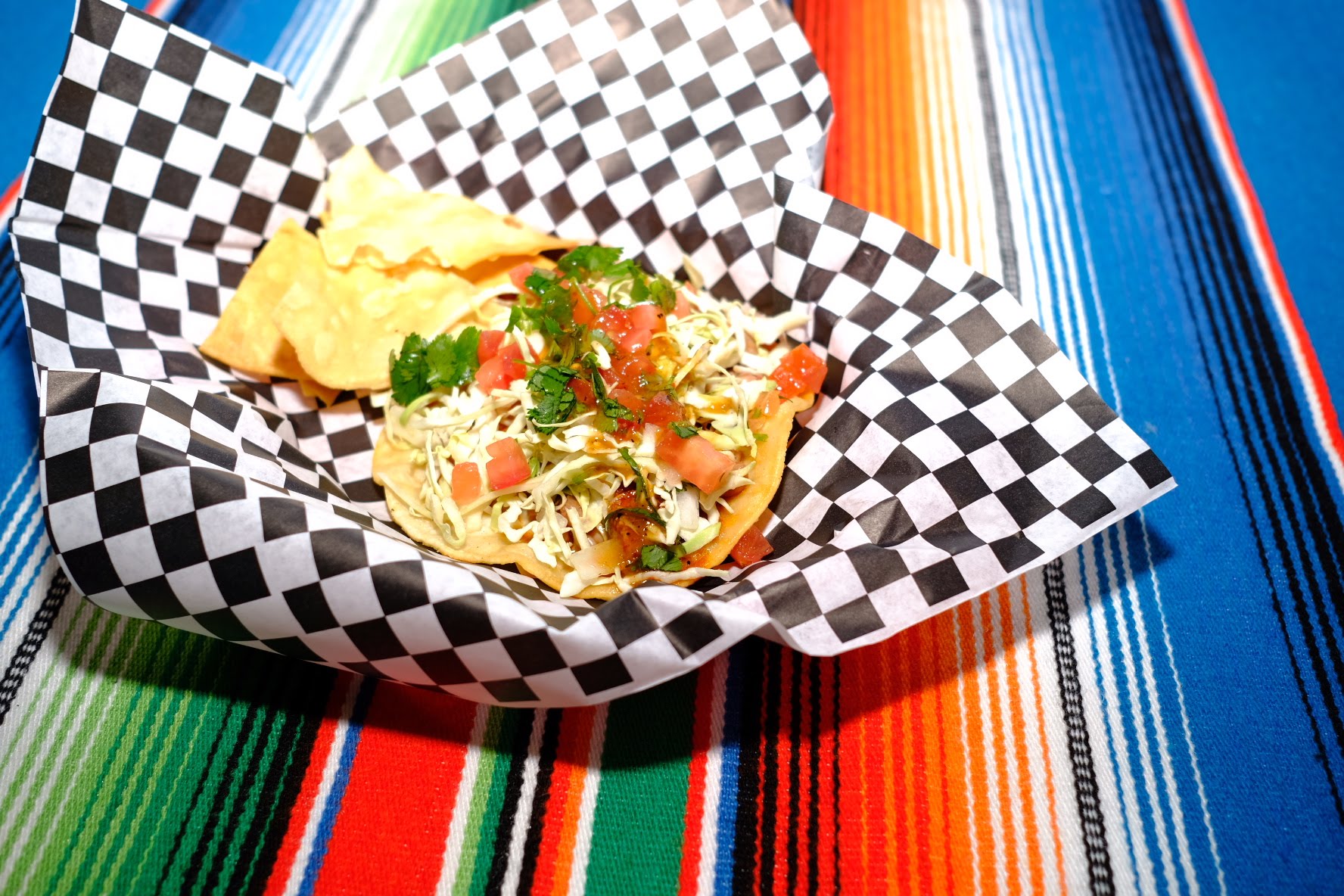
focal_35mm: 35
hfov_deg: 54.4
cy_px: 448
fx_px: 1307
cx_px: 672
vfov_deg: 37.9
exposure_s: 1/250
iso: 100
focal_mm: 23
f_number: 3.2
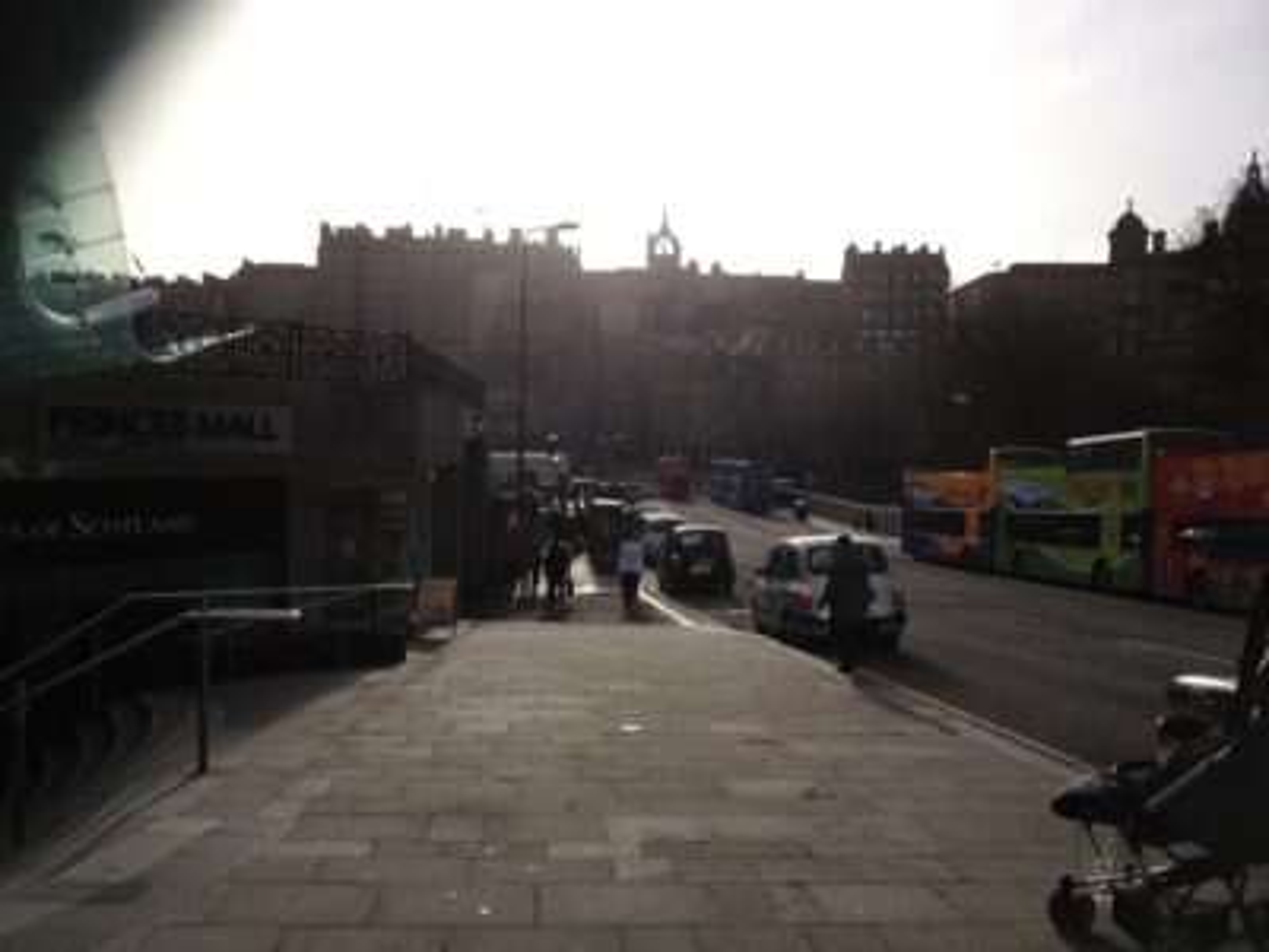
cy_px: 476
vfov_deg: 40.7
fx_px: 1283
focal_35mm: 35
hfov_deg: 52.6
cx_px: 634
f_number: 2.4
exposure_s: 1/3690
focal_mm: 4.28
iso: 50
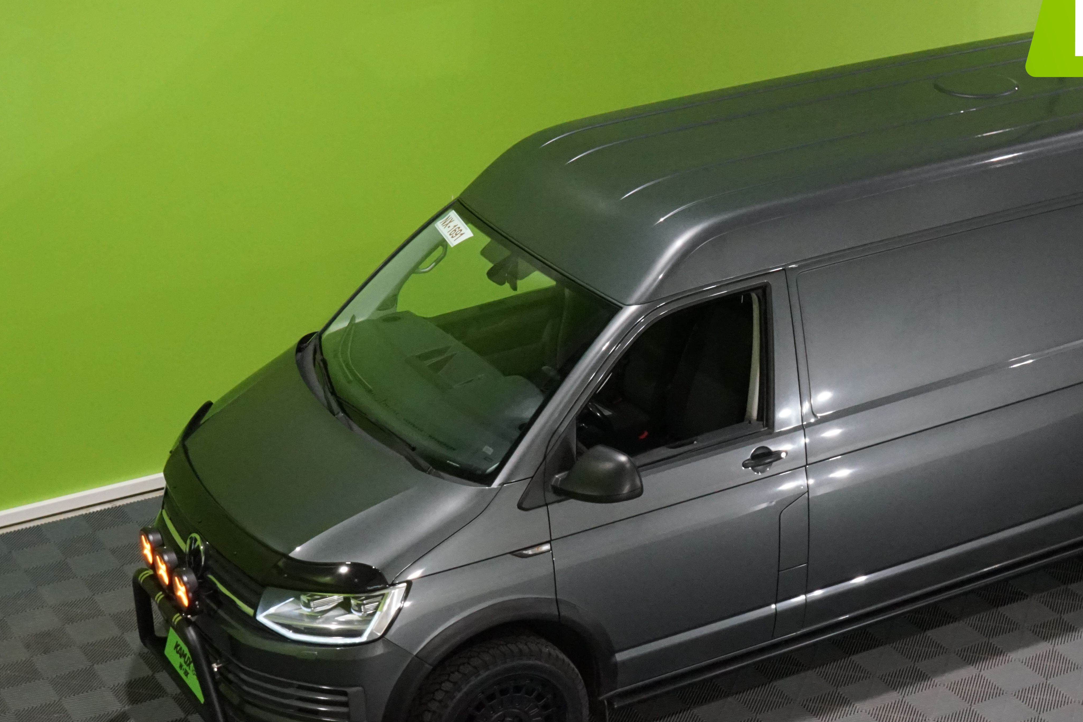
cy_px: 347
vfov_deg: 18.2
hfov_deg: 26.8
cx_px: 727
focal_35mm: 75
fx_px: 2256
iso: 6400
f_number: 25
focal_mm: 51
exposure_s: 1/20
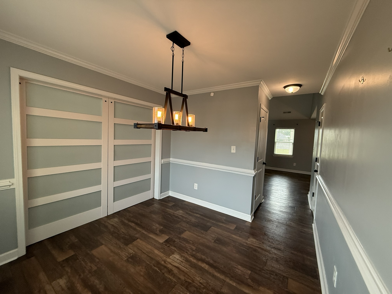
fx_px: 159
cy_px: 147
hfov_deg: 102.1
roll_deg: -2.8
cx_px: 196
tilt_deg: -4.0
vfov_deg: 85.7
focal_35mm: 14
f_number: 2.2
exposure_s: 1/120
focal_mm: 2.22
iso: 250
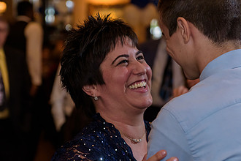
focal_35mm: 123
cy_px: 87
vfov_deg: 11.1
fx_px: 823
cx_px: 136
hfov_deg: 16.6
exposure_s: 1/125
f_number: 3.2
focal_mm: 70
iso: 1250
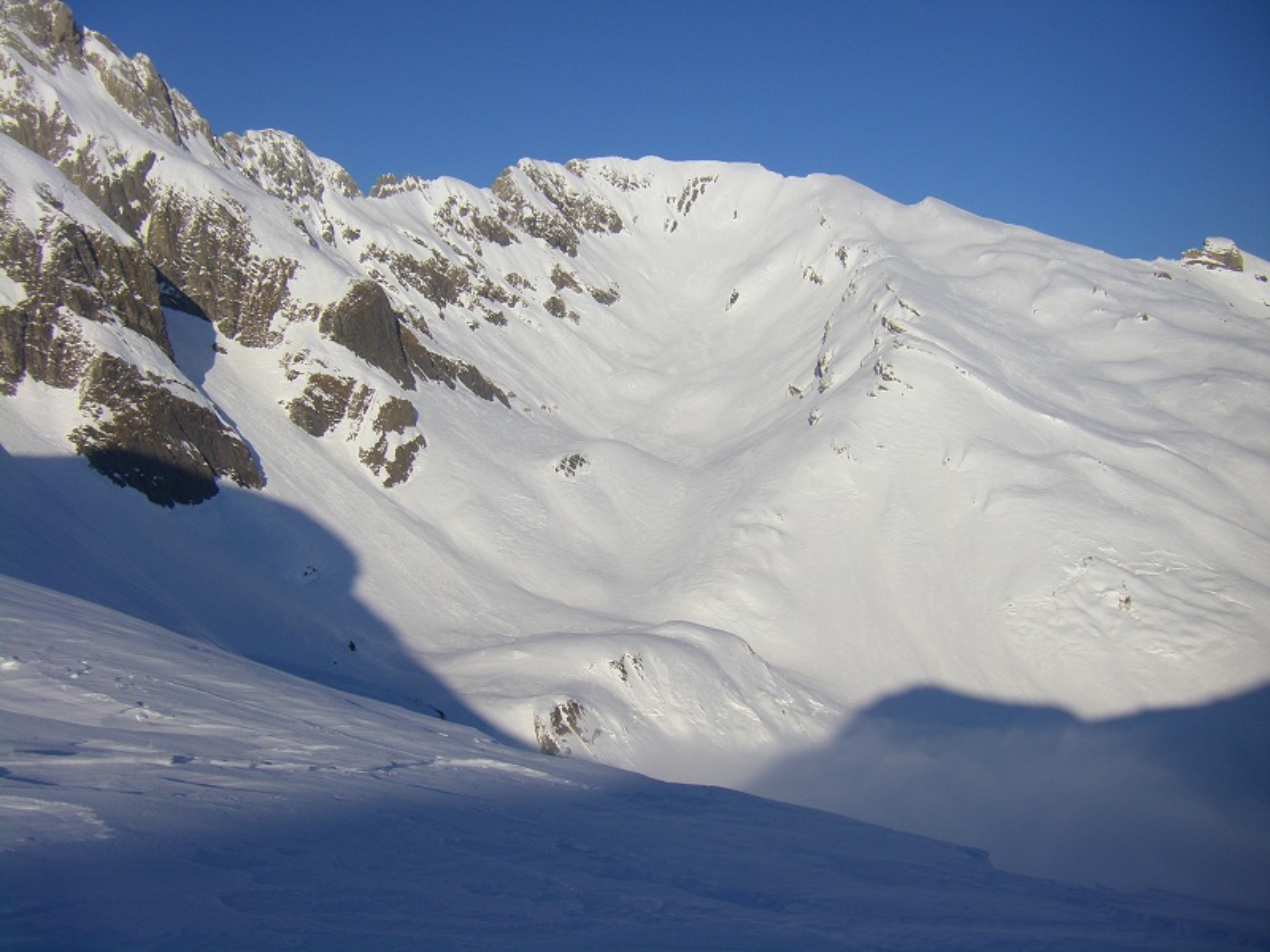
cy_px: 476
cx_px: 635
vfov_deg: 31.5
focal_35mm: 46
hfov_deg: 41.2
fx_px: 1688
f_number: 7.2
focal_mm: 7.6
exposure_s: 1/400
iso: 64
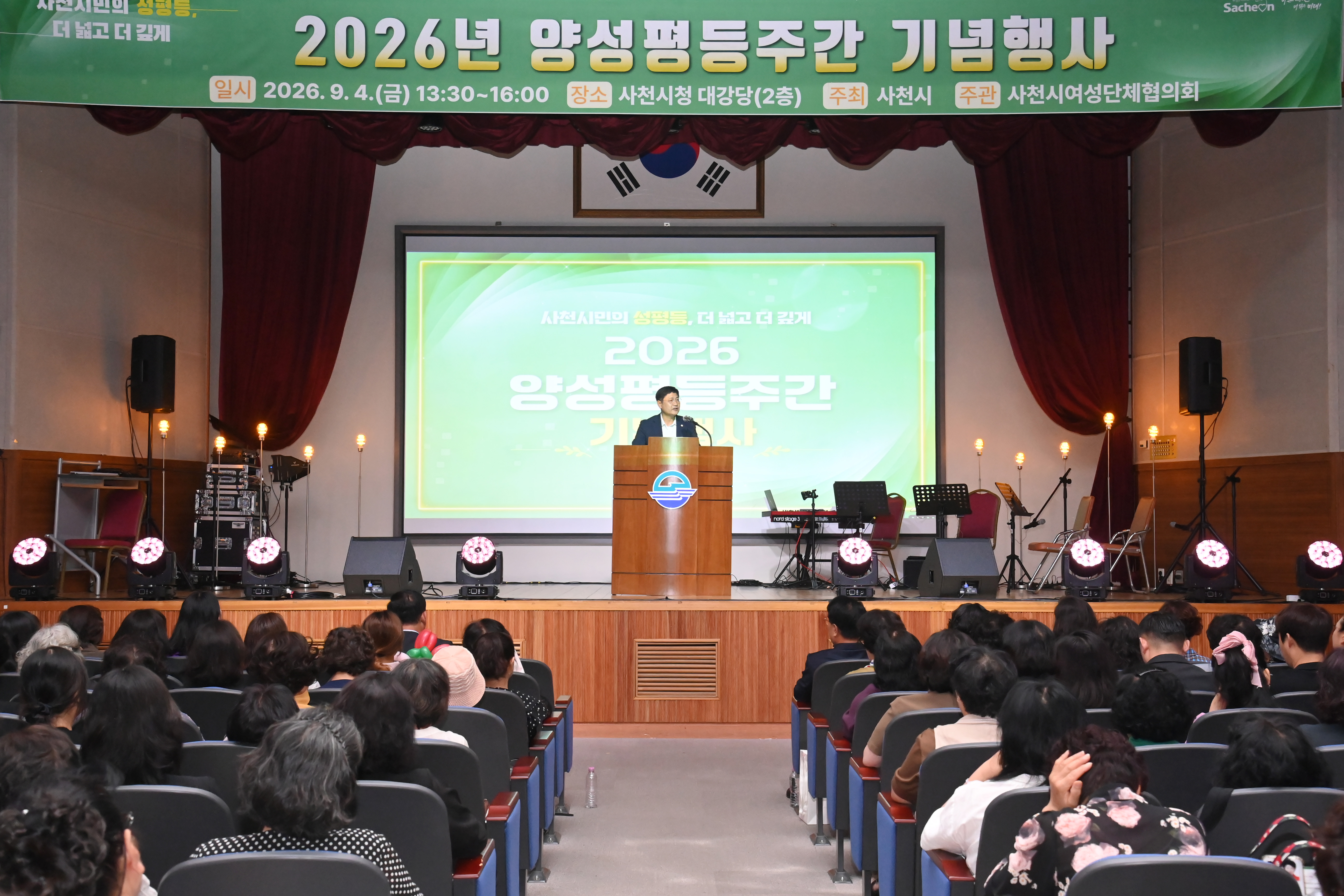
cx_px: 672
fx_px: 1717
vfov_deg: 29.2
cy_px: 448
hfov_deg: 42.7
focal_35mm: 46
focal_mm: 46
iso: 8000
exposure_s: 1/250
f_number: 7.1
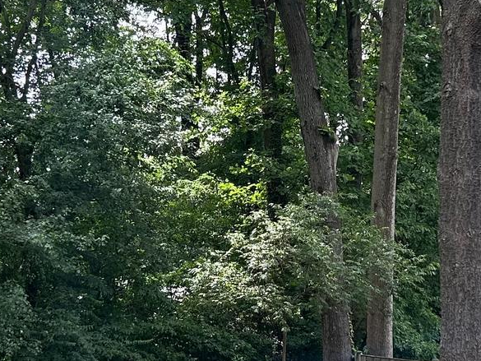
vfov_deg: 16.2
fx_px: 1265
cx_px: 278
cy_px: 234
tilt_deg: +2.8
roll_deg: +0.4
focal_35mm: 91
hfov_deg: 21.5
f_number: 1.5
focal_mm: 5.7
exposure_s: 1/443
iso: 50
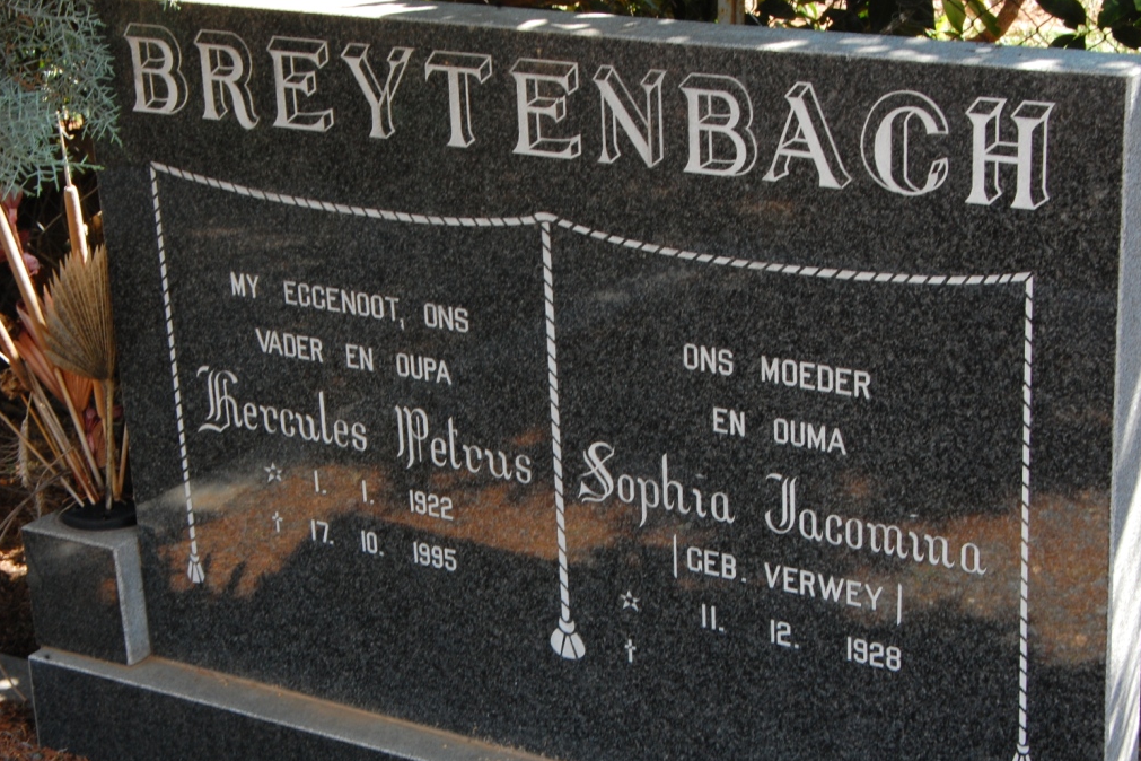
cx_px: 572
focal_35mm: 84
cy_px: 381
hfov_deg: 24.3
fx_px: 2646
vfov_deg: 16.4
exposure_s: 1/30
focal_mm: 55
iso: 640
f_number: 18
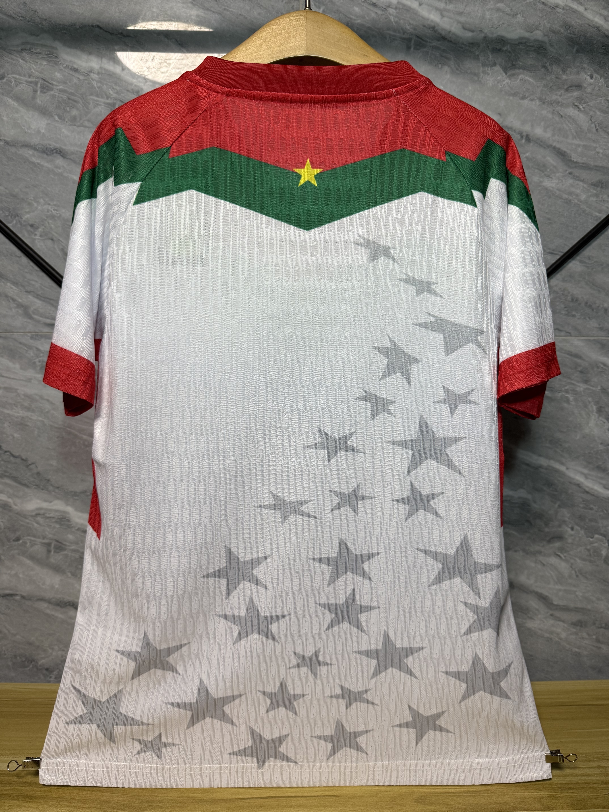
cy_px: 406
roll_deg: -0.5
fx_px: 563
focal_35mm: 24
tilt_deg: -5.0
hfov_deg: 56.8
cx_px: 304
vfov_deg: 71.6
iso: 100
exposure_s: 1/100
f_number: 1.78
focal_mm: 6.76
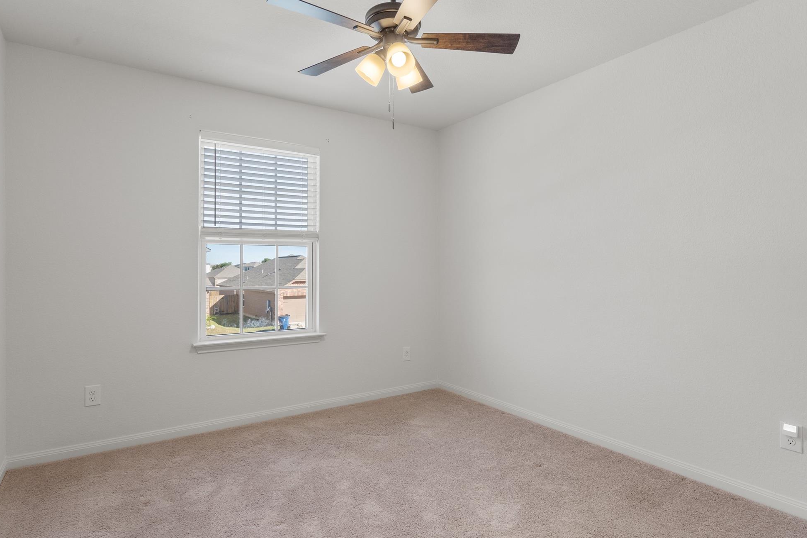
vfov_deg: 61.9
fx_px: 448
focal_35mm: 20
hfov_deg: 84.0
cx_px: 408
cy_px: 270
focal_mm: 19
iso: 500
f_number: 8
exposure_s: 1/8
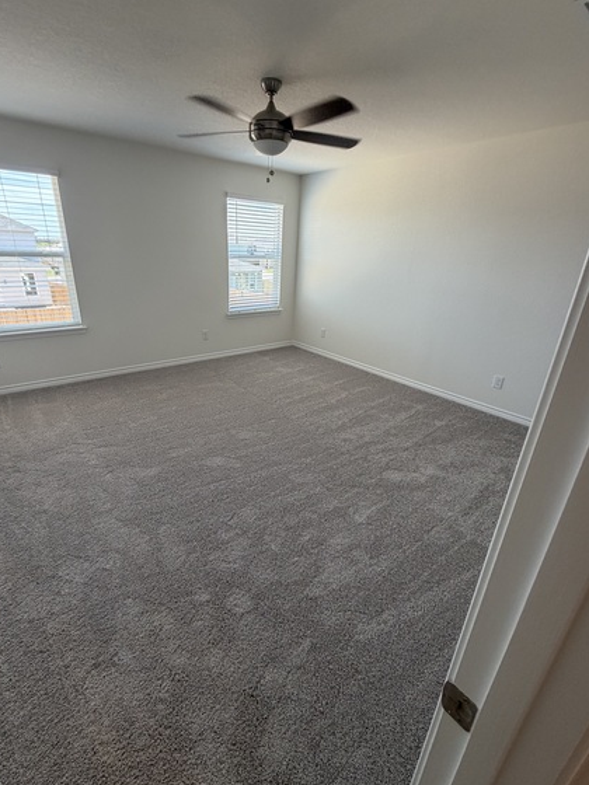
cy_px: 394
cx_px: 276
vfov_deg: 94.5
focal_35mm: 16
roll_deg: -1.6
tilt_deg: -22.4
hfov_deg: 78.0
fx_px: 363
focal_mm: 2.22
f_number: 2.2
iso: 200
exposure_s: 1/120
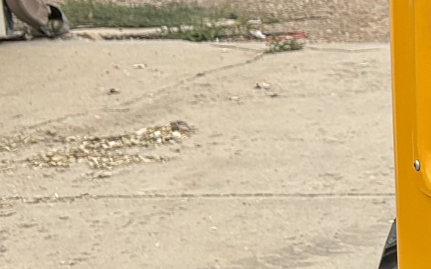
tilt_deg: -10.2
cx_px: 1124
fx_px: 1868
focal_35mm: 159
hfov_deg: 10.7
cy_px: 31
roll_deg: +1.5
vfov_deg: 8.2
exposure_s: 1/1287
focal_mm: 5.96
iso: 50
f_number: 1.6
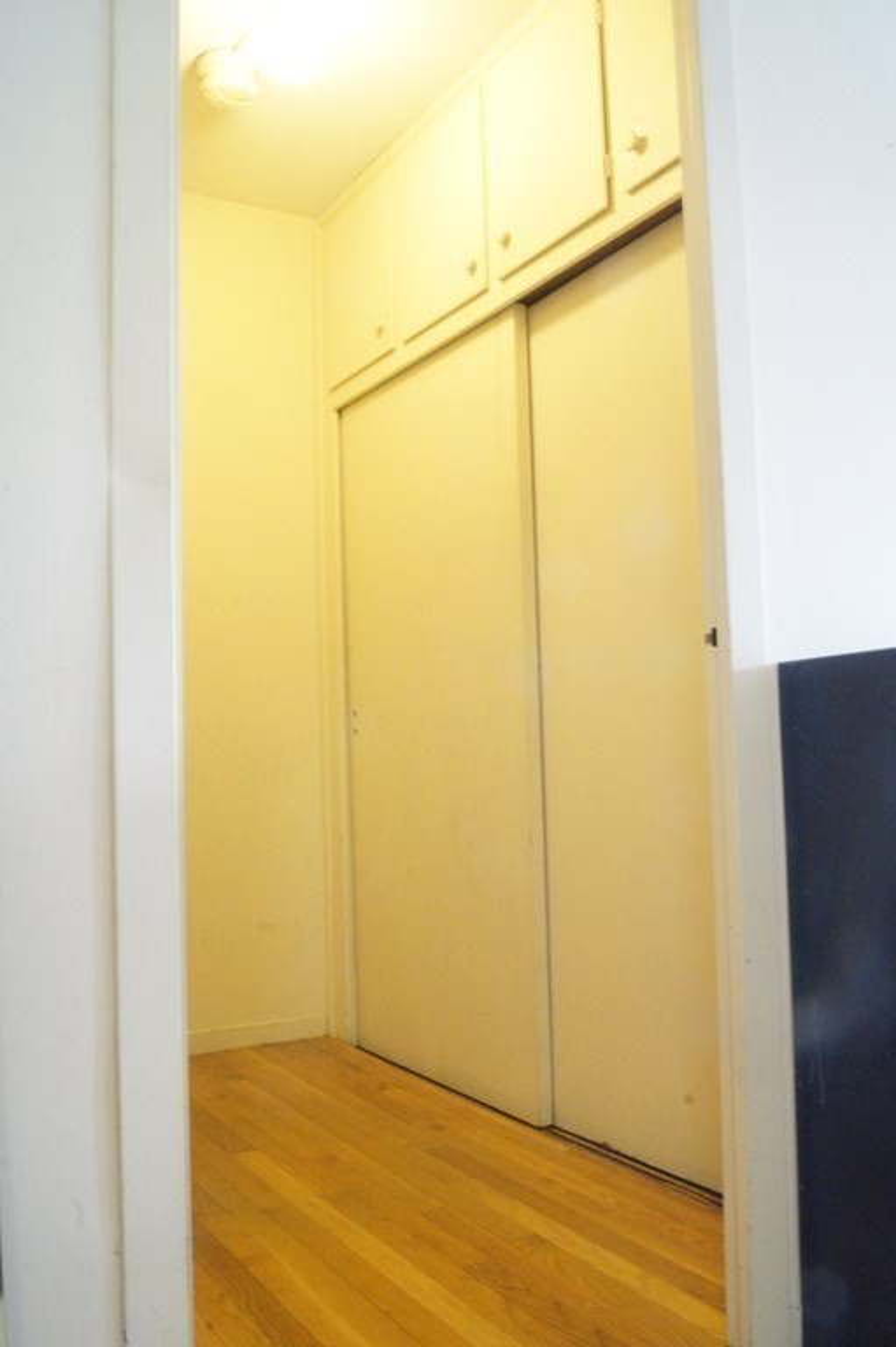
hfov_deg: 43.6
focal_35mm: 30
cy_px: 674
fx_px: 1121
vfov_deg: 62.0
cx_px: 448
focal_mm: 20
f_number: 22
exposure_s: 1/2
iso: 3200
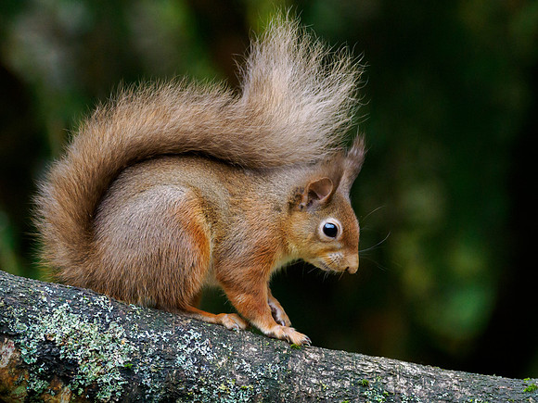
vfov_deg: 1.7
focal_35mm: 857
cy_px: 287
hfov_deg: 2.3
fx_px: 13321
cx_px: 384
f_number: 4
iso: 3200
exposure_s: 1/320
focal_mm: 300
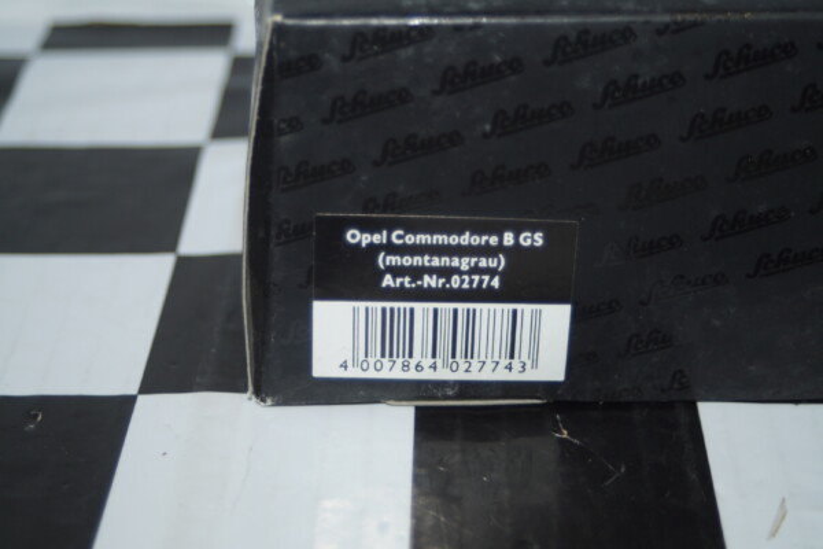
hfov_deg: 24.6
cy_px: 274
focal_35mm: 82
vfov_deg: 16.6
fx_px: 1886
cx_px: 412
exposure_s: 1/60
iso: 160
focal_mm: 55
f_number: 5
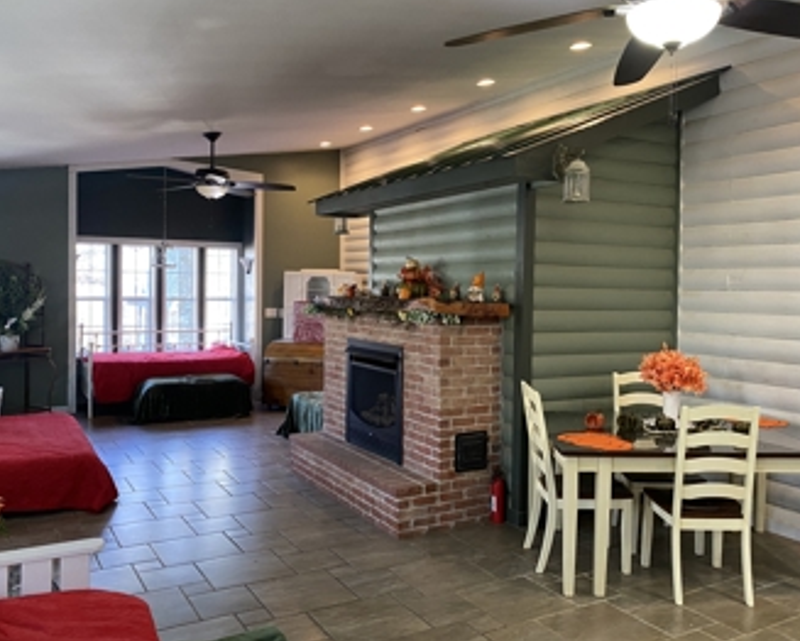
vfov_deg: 47.1
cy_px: 298
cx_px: 431
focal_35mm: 31
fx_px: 734
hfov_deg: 57.1
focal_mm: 4.25
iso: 320
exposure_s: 1/60
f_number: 1.8
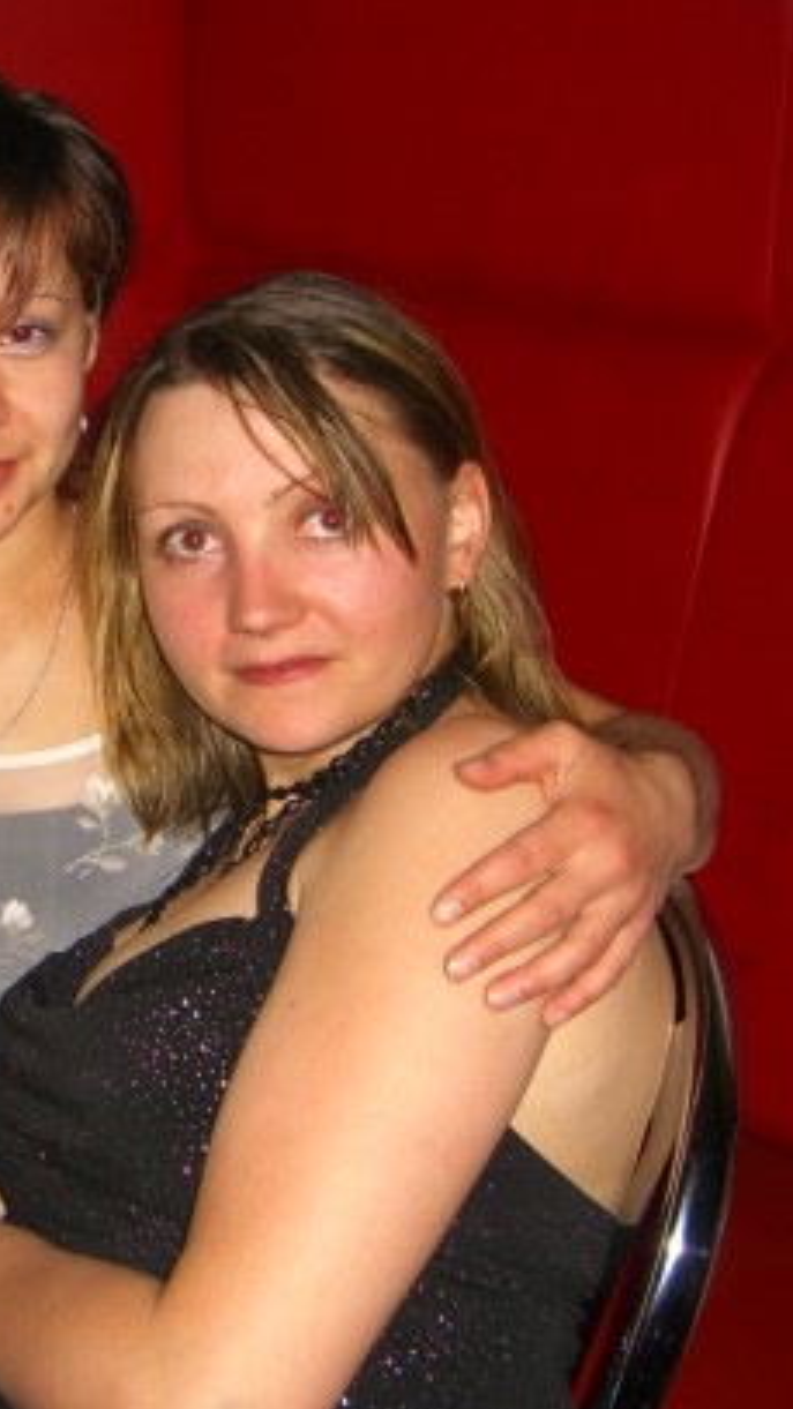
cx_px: 3
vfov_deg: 34.4
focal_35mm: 61
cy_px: 692
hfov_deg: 19.2
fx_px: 2280
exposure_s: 1/60
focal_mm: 7.9
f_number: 2.8
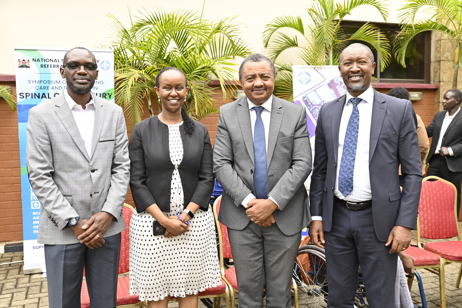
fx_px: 487
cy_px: 154
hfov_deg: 50.7
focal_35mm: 38
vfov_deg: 35.0
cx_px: 231
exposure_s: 1/200
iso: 200
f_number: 5.6
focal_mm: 38
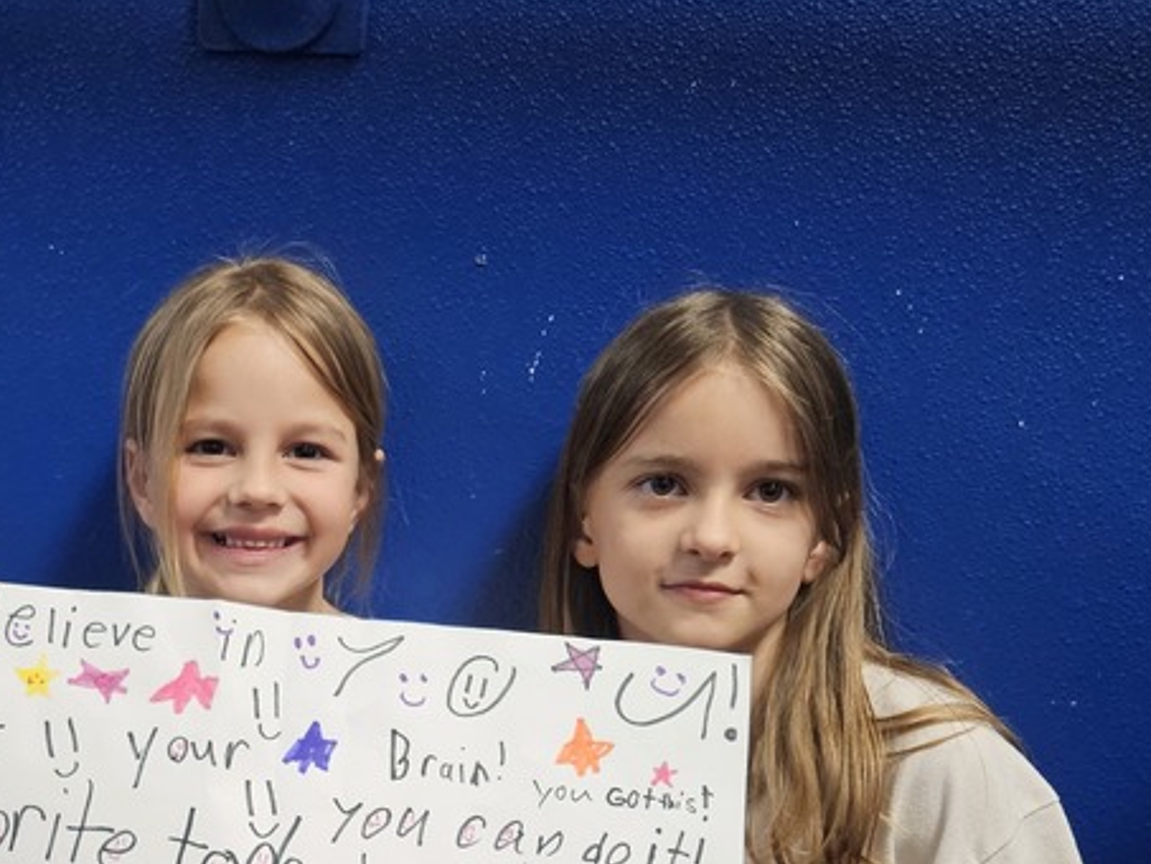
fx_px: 1729
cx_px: 211
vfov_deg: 26.5
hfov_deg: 35.5
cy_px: 867
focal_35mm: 52
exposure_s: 1/170
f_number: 1.8
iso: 400
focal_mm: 5.4
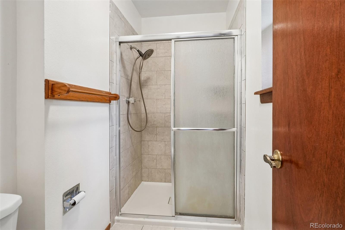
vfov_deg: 72.0
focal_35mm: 16
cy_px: 115
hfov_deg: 95.0
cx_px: 172
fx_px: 158
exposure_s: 1/15
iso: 500
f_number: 8
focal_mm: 11
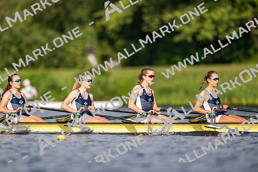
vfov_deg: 2.3
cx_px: 129
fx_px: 4301
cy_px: 86
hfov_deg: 3.4
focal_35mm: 600
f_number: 4
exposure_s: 1/2500
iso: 280
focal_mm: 600
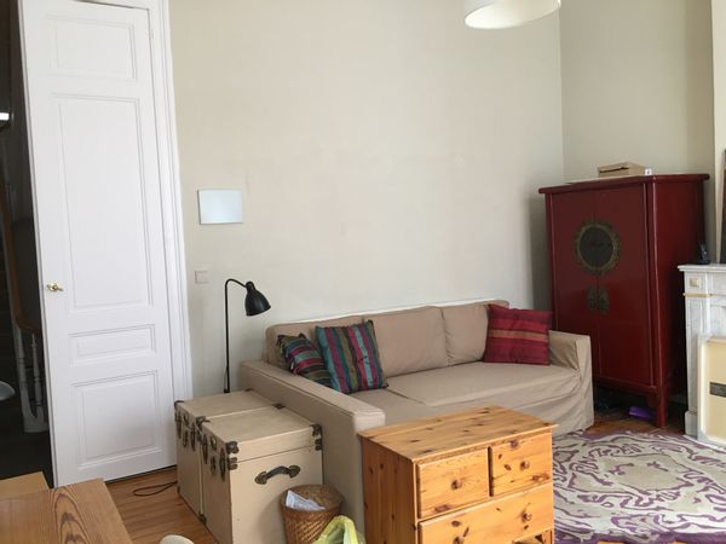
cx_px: 363
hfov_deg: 61.7
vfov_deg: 48.2
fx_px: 608
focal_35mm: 29
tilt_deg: -2.8
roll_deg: +2.4
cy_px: 272
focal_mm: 4.15
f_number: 2.2
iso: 40
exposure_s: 1/17
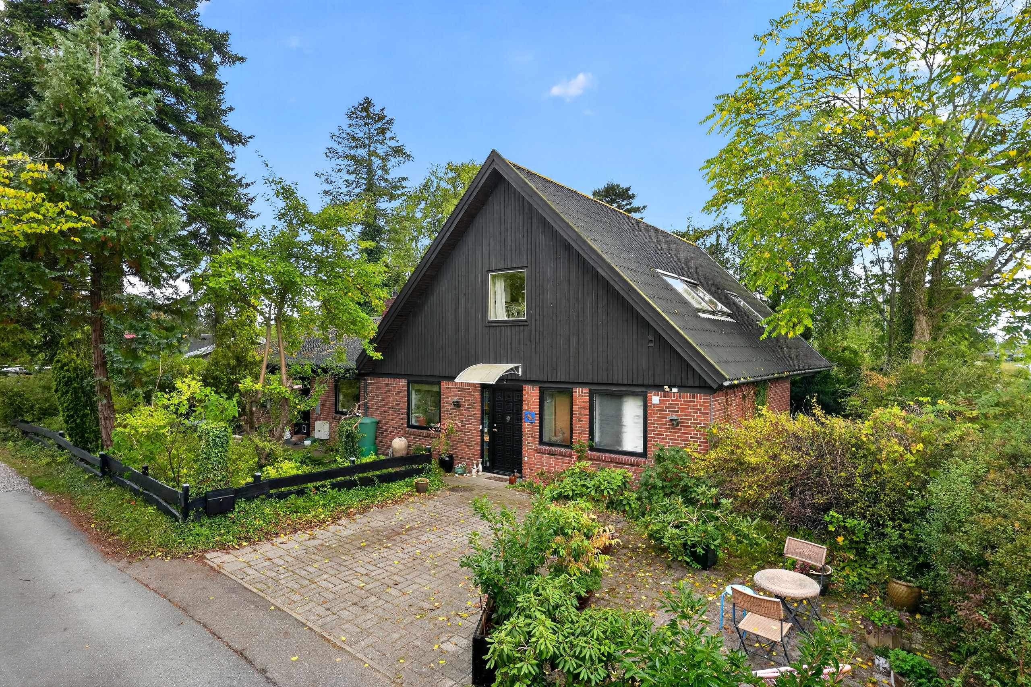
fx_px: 544
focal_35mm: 19
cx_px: 516
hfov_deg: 86.9
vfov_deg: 64.5
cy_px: 344
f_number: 8
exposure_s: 1/50
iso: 500
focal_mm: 19
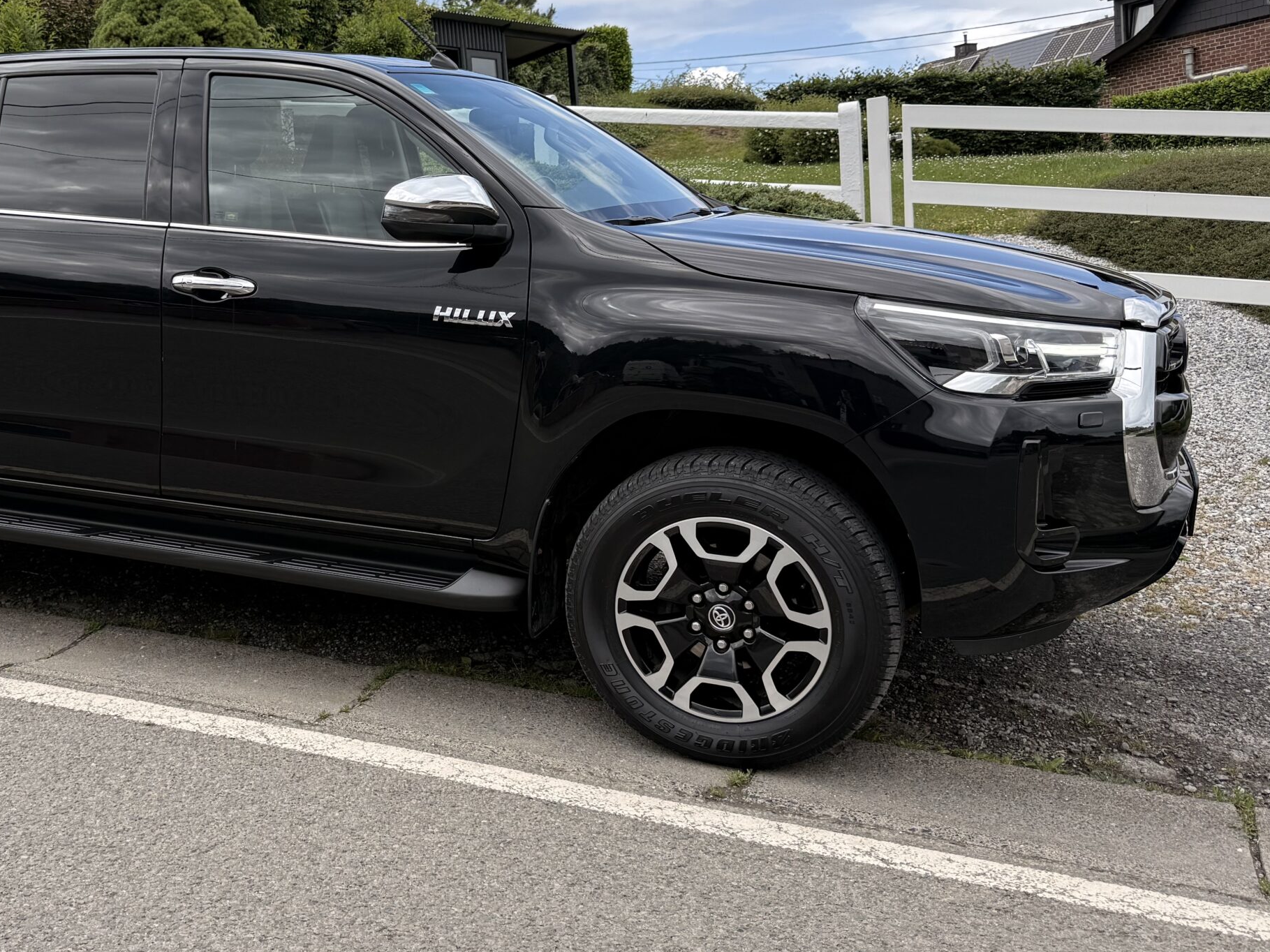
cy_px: 405
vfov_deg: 37.6
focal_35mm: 38
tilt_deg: -4.7
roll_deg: +4.1
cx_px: 364
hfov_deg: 47.7
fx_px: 1394
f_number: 1.78
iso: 80
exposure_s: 1/2299
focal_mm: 6.76
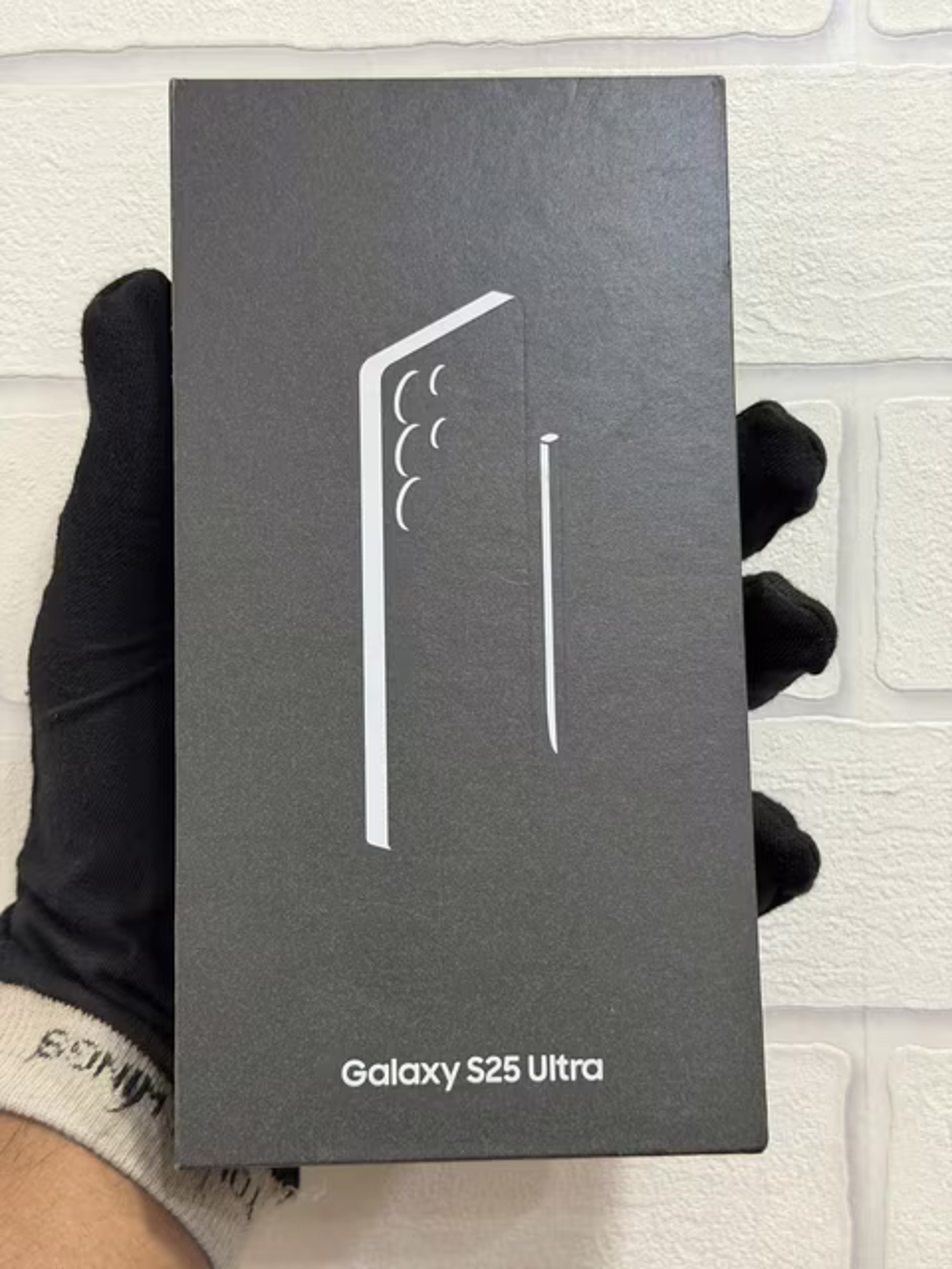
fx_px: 1760
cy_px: 634
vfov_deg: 39.7
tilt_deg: -2.2
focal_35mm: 48
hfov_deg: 30.3
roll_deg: +1.2
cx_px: 476
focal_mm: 6.76
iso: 100
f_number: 1.78
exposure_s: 1/50
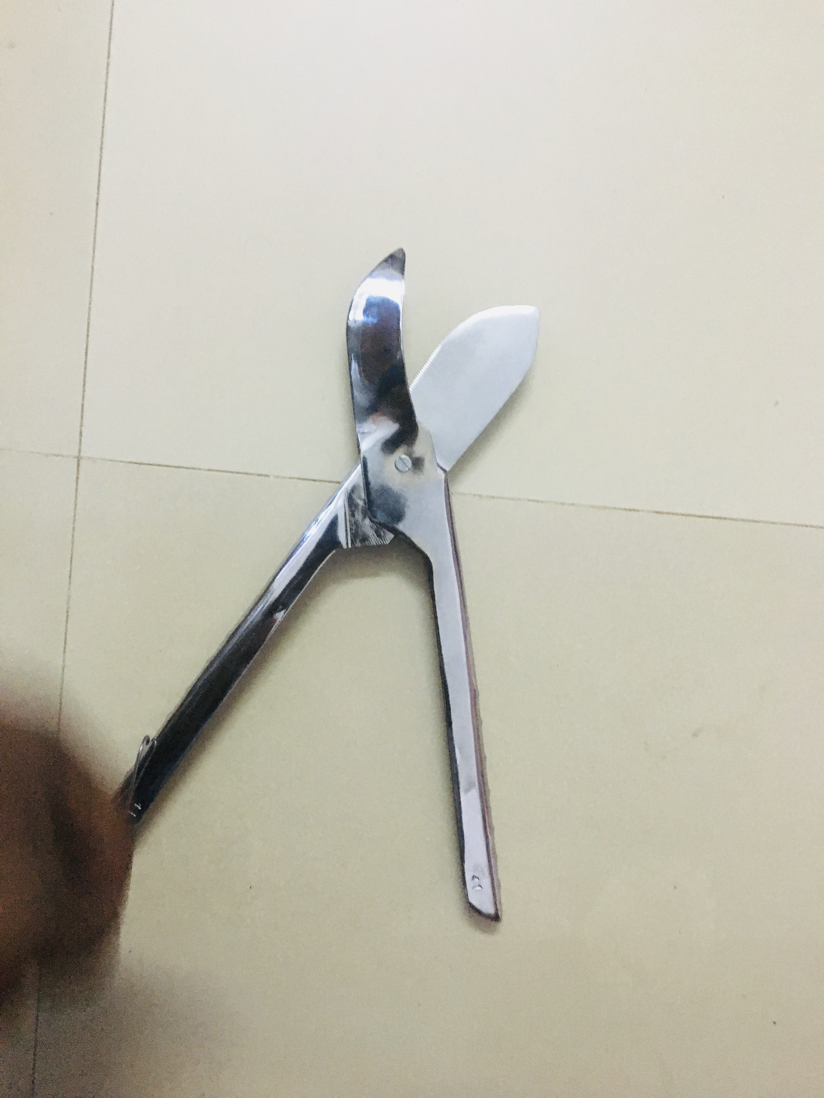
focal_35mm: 29
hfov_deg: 48.2
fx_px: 920
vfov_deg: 61.7
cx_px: 412
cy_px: 549
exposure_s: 1/17
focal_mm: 4.15
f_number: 2.2
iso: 250
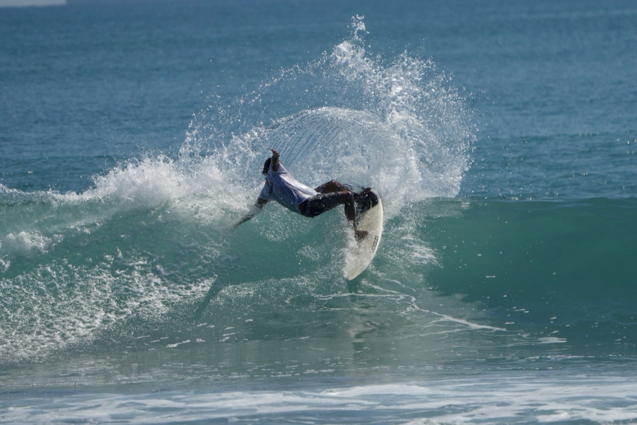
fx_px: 7081
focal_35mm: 400
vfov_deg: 3.4
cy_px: 212
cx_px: 318
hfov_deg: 5.2
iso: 250
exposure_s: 1/3200
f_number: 6.3
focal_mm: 400
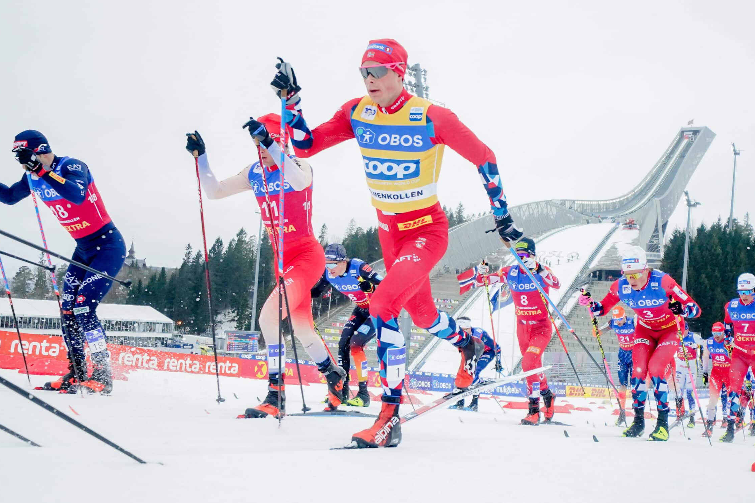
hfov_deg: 47.4
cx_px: 410
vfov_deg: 32.6
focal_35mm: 41
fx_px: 860
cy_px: 273
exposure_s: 1/1600
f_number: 4
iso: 1600
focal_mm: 24
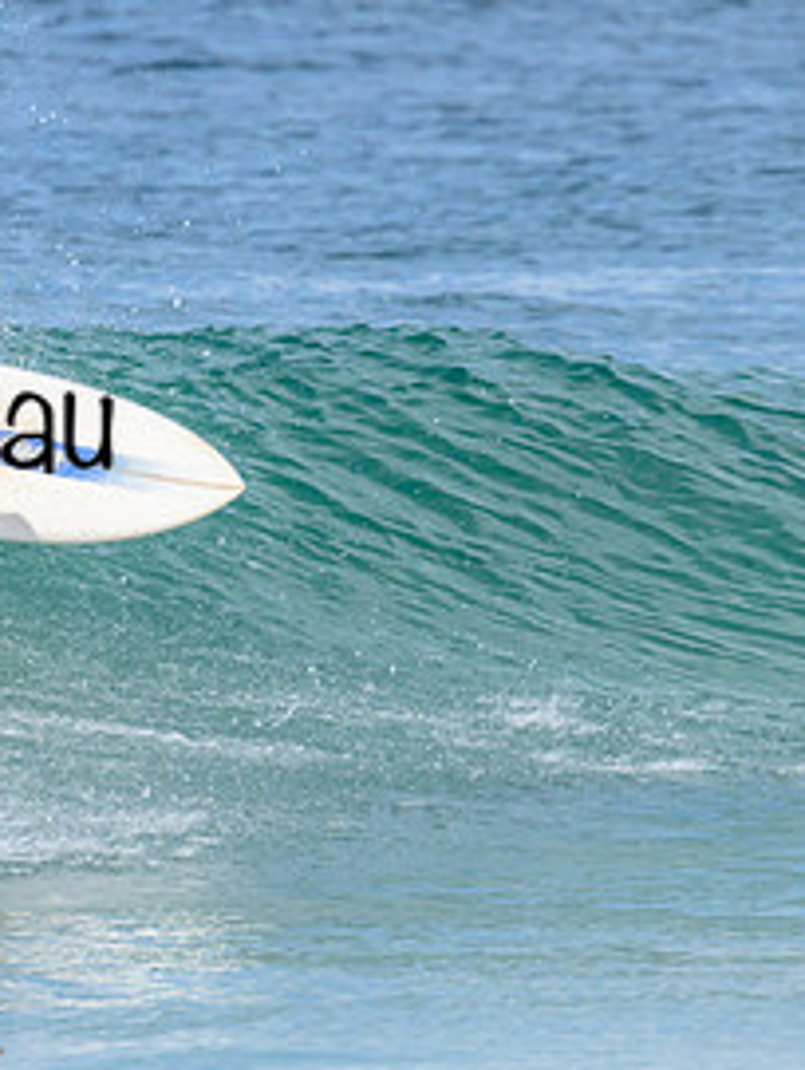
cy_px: 424
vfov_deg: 1.4
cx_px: -107
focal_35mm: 1447
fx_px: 44761
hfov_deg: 1.0
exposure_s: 1/2000
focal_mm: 600
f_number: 11
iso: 900
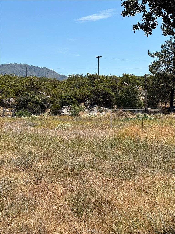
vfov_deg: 25.3
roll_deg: +2.3
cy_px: 117
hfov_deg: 19.1
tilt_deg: +1.5
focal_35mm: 77
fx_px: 519
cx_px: 88
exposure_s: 1/774
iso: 32
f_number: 2.8
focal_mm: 9
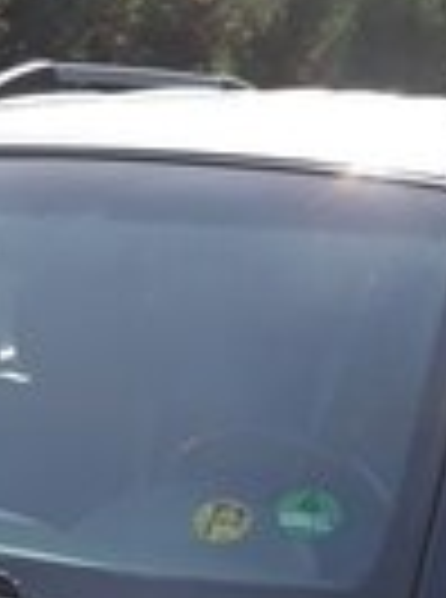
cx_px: 90
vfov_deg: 17.0
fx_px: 1743
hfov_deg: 14.5
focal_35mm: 101
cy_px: 976
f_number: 1.7
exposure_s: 1/804
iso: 40
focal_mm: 3.71
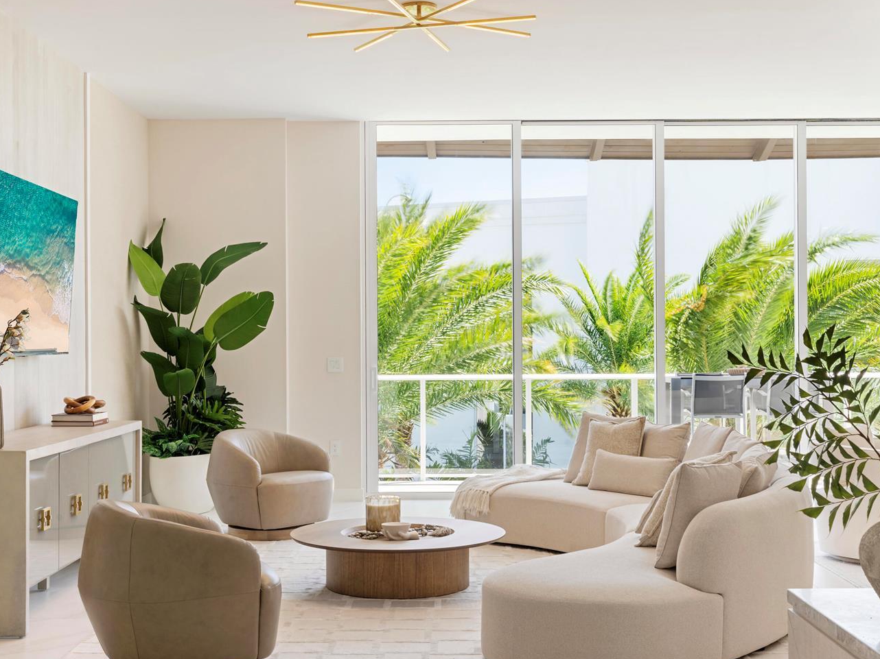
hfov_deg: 39.7
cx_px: 443
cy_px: 350
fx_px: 1220
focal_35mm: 48
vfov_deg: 30.2
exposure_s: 1/6
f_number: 14
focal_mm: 40
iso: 200
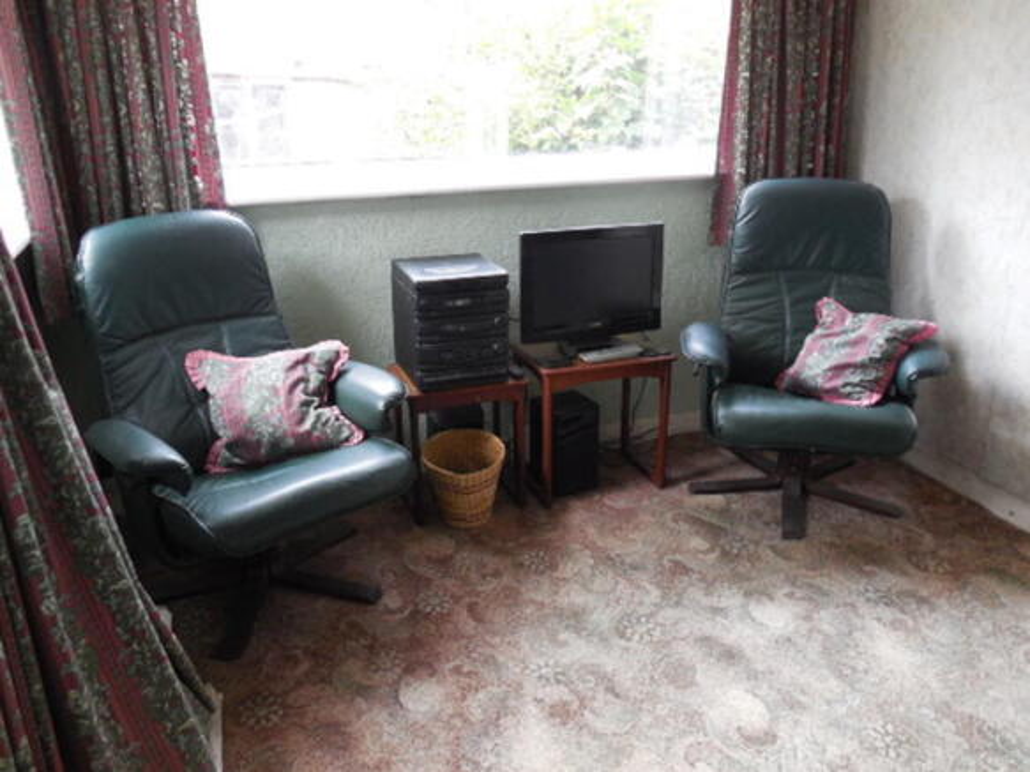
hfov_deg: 60.0
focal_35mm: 30
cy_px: 386
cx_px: 515
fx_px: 892
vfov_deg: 46.8
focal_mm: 5.3
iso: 250
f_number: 3.2
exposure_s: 1/30
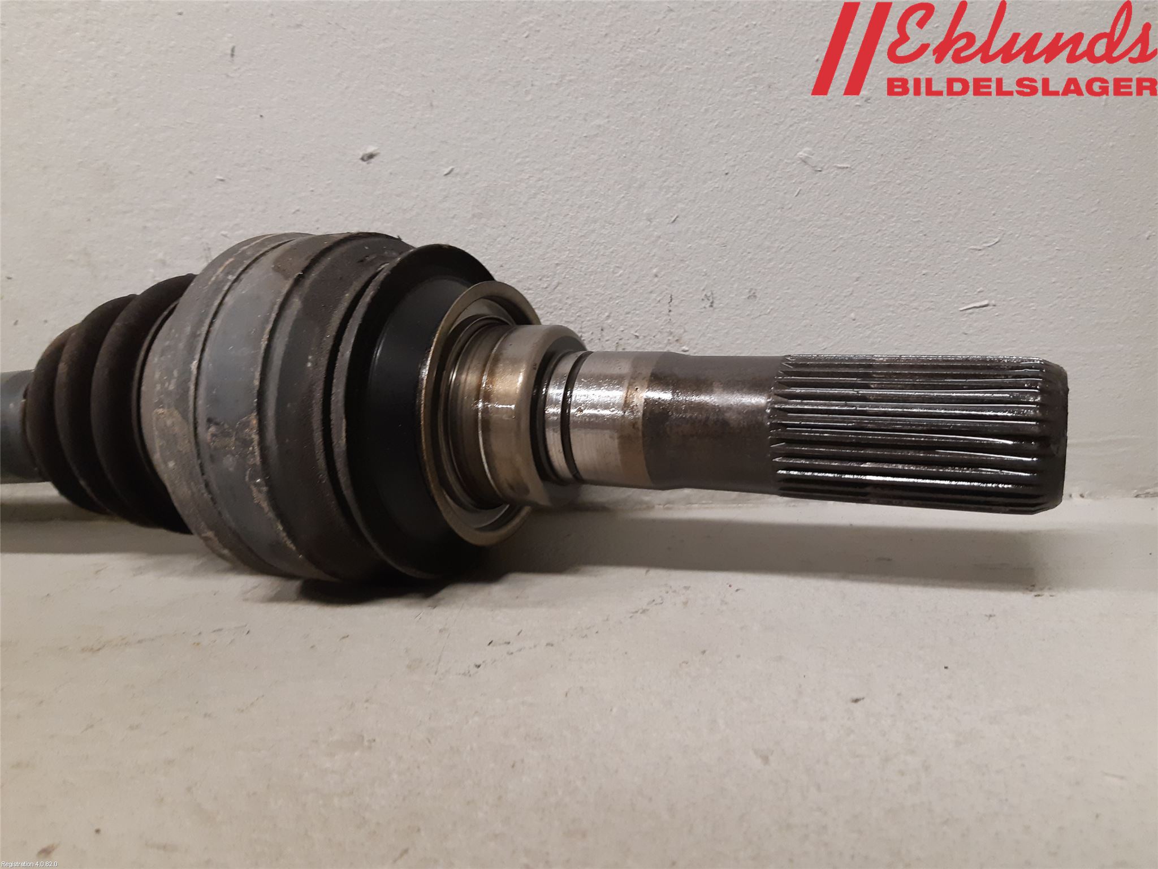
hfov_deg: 67.3
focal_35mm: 26
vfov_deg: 53.1
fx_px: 870
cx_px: 579
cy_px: 434
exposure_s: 1/50
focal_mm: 3.93
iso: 250
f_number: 1.7
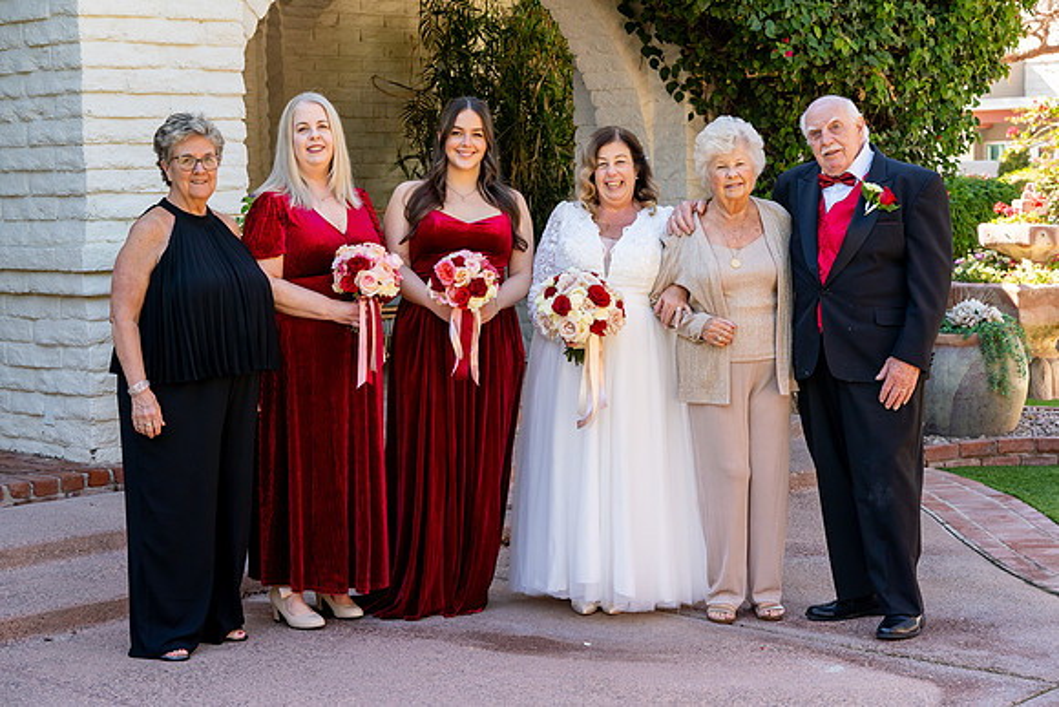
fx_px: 2060
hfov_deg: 28.8
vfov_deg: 19.5
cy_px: 354
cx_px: 530
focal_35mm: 70
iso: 500
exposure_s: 1/250
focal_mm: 70
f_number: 7.1
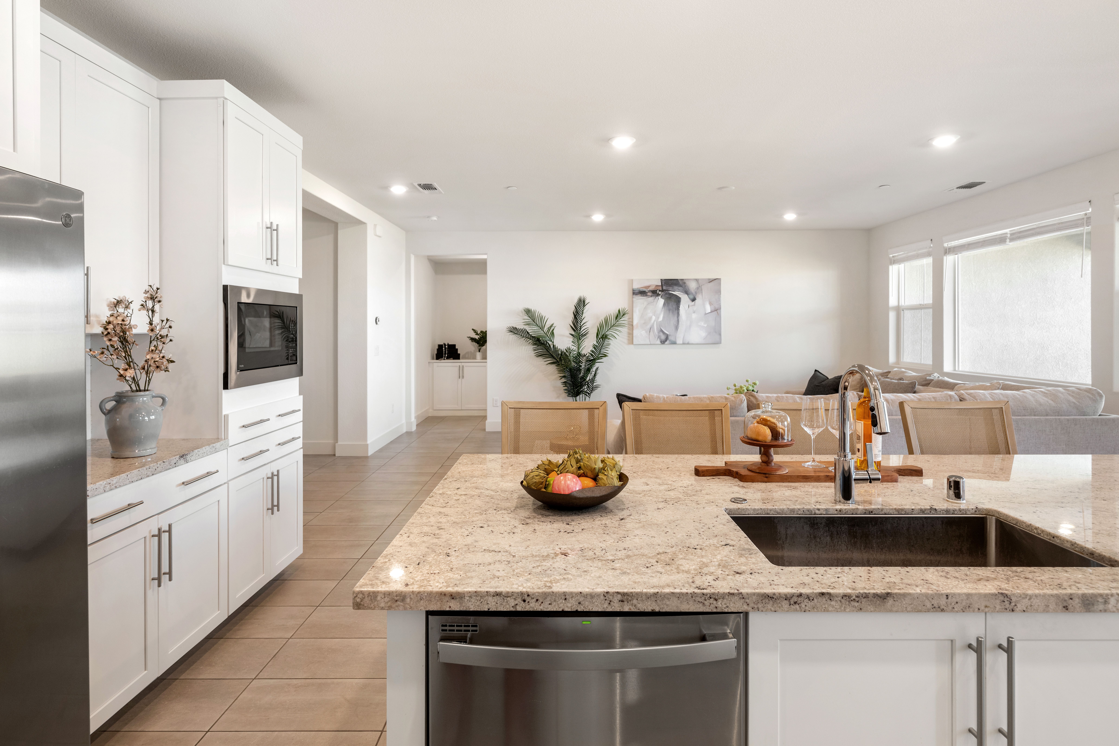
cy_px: 373
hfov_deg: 90.0
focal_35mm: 18
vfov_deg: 67.4
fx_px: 559
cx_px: 560
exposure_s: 1/8
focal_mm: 18
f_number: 7.1
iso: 400
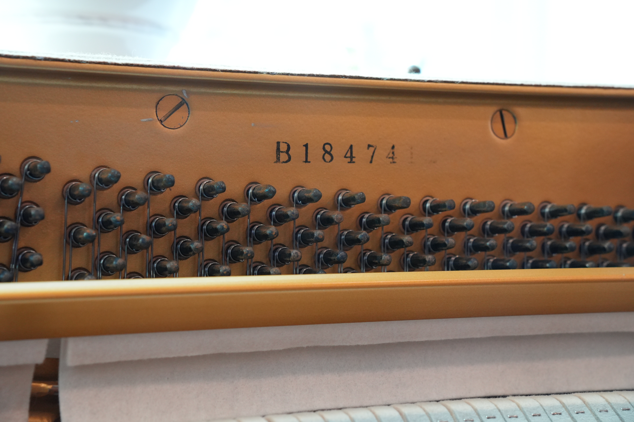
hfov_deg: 31.2
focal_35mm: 64
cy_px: 211
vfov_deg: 21.1
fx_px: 1136
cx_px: 317
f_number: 4
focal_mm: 43
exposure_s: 1/160
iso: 1600
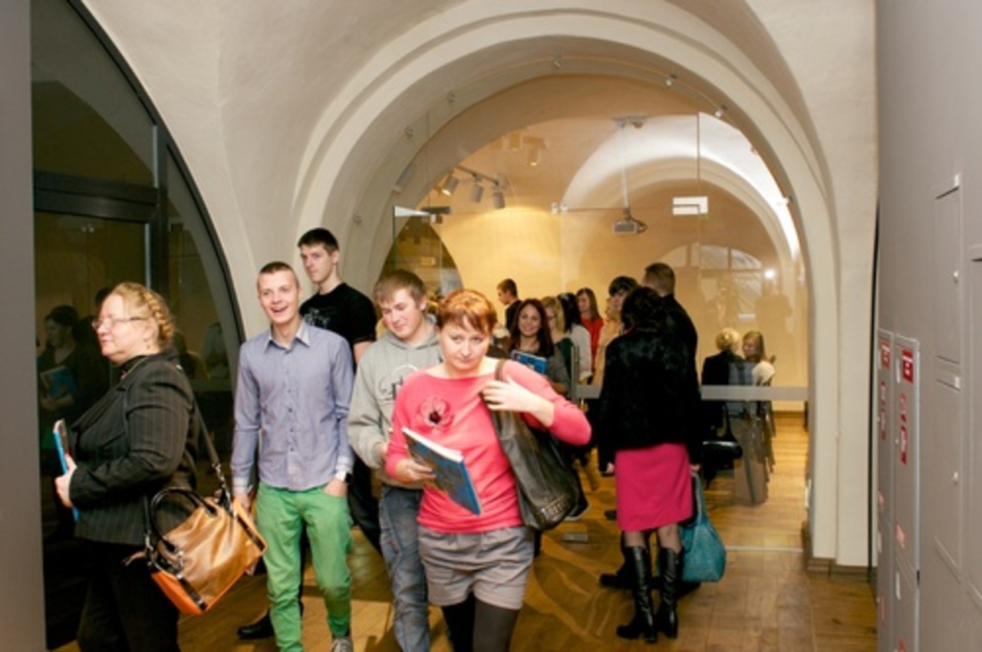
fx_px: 981
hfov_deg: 53.2
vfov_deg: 36.8
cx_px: 491
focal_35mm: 36
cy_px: 326
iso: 200
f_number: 4
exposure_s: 1/60
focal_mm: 24
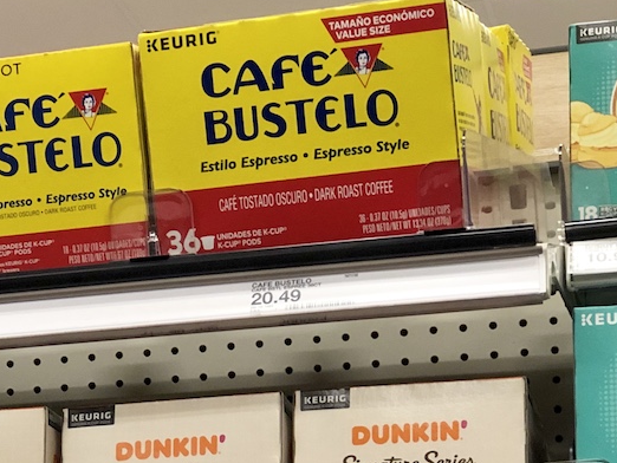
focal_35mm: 131
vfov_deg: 11.2
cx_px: 96
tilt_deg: +8.8
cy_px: 519
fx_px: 2336
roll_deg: -0.1
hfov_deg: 14.9
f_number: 2.8
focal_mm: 6.6
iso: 160
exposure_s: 1/31
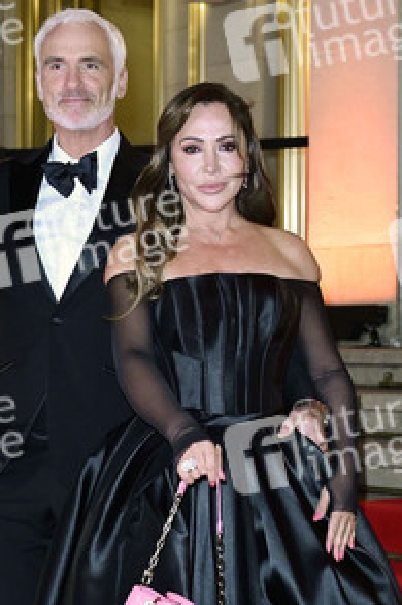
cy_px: 343
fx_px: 1006
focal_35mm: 60
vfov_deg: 33.4
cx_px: 142
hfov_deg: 22.5
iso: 5000
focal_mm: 44
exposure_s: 1/200
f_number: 3.5
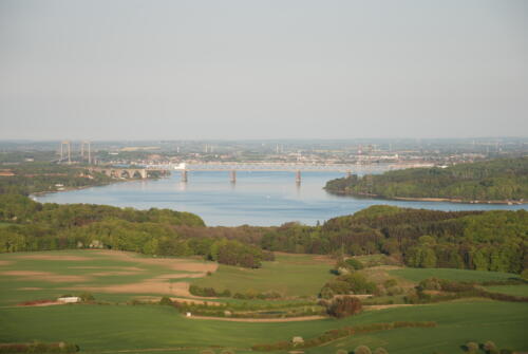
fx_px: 1763
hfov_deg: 17.0
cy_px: 177
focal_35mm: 120
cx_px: 264
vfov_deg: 11.5
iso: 200
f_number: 5.6
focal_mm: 80
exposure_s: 1/400
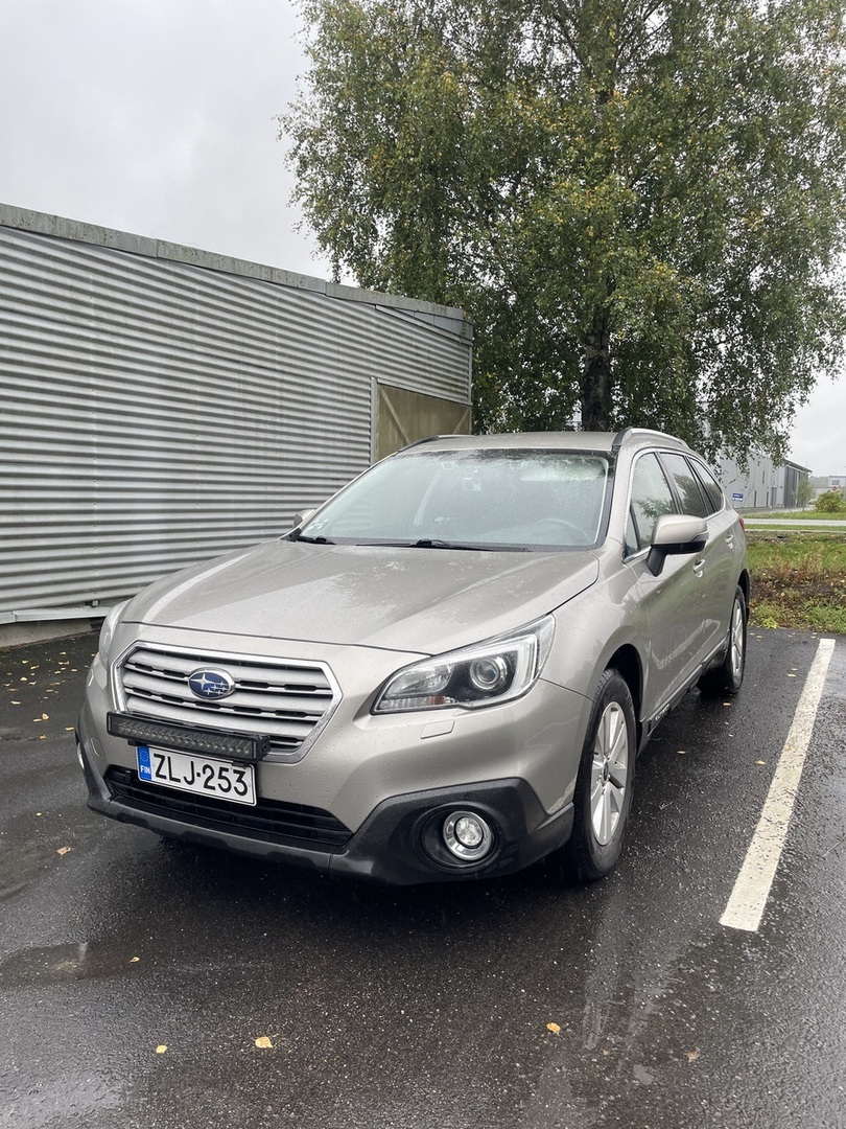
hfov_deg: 53.1
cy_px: 564
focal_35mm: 26
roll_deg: -0.4
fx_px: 847
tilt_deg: -4.6
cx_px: 423
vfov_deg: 67.3
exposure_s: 1/259
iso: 32
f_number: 1.6
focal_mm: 4.2
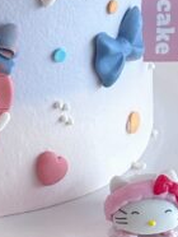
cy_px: -131
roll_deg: -1.0
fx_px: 1806
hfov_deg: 5.6
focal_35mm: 264
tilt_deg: -17.9
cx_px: -78
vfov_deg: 7.4
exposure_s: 1/50
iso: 125
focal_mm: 6.86
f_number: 1.78
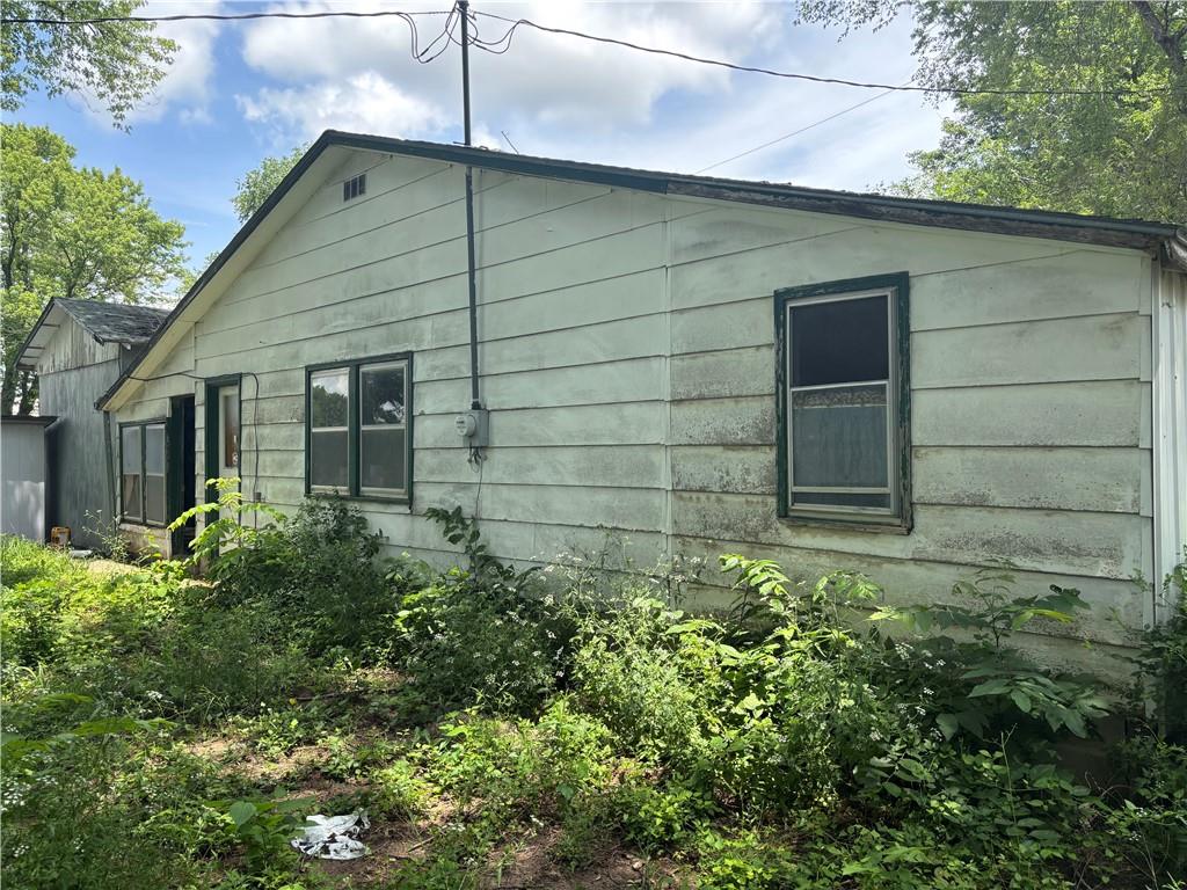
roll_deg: +0.0
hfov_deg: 67.3
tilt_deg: +0.0
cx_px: 594
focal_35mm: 26
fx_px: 892
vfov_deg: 53.1
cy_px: 445
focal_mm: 5.96
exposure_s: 1/736
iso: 50
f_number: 1.6
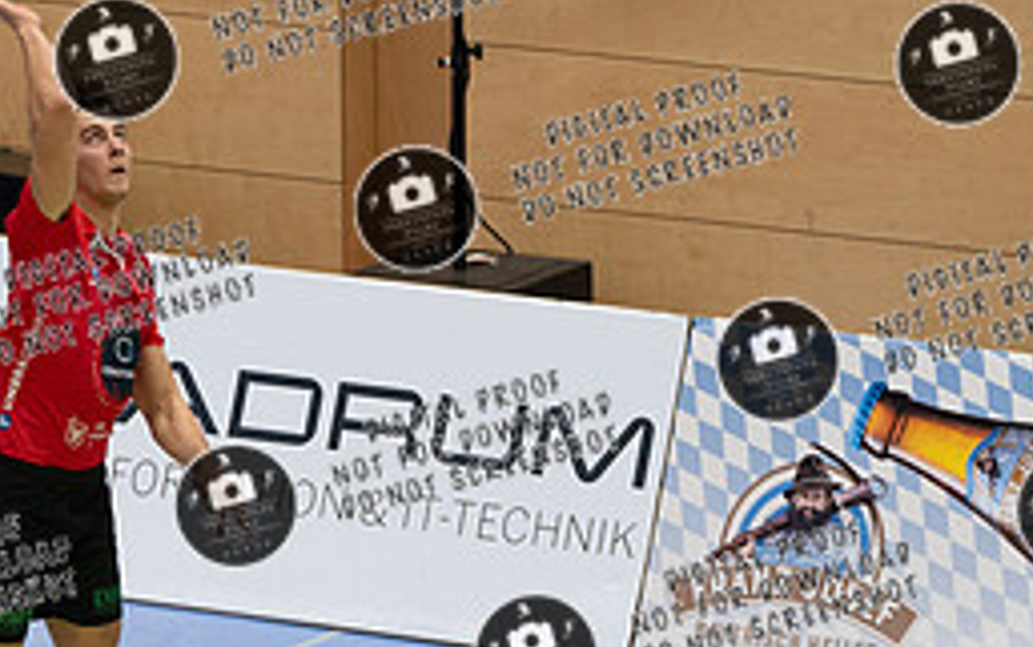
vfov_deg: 3.4
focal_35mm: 383
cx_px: 169
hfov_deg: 5.5
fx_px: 10790
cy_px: 329
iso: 1400
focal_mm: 122
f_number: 3.2
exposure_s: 1/1250
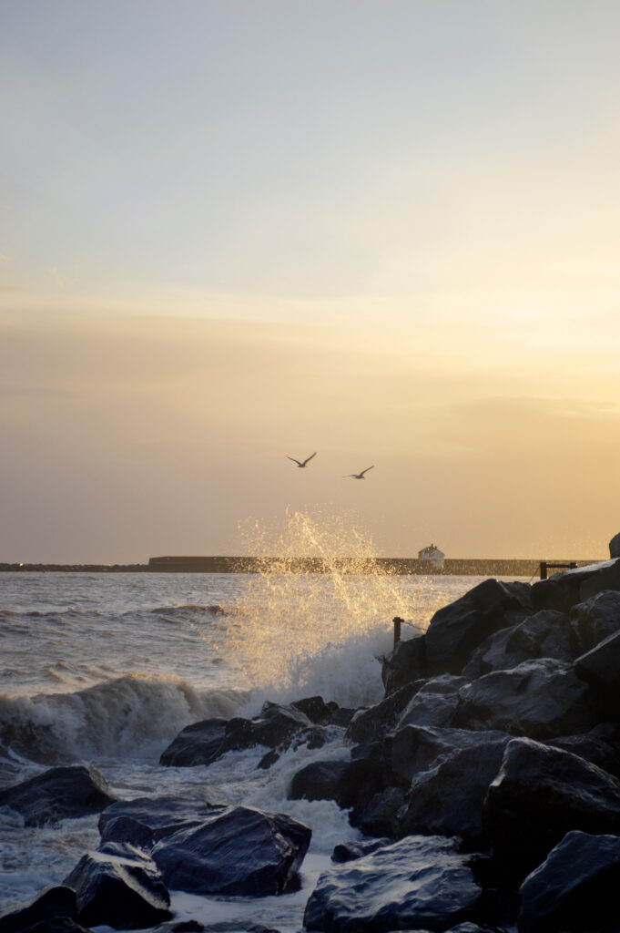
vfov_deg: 24.6
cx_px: 310
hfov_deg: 16.5
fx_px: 2135
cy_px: 466
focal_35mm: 82
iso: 250
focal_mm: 55
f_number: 5.6
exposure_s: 1/125
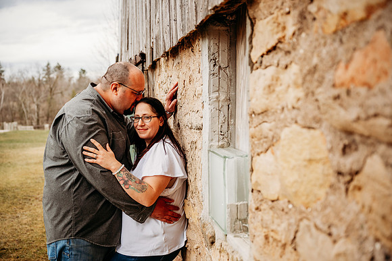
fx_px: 501
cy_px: 130
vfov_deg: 29.3
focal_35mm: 46
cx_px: 196
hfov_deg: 42.7
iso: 320
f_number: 3.5
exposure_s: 1/250
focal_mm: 46
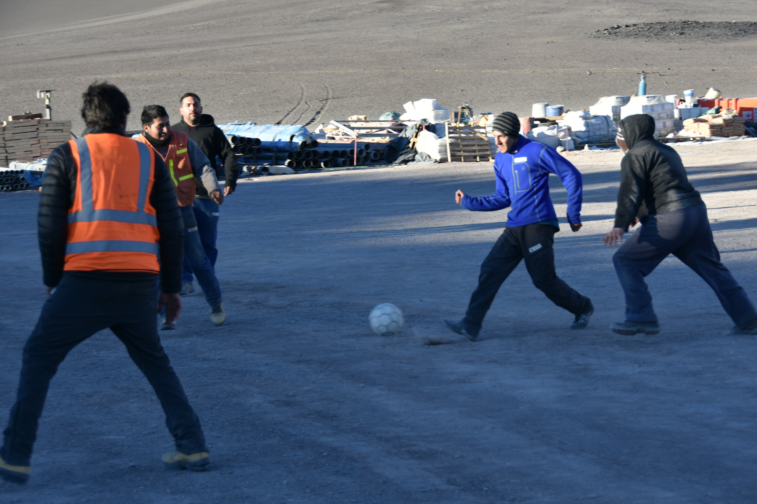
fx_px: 2144
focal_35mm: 102
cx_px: 416
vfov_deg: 13.4
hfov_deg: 20.0
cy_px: 257
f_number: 4.8
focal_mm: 60
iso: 100
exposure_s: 1/200
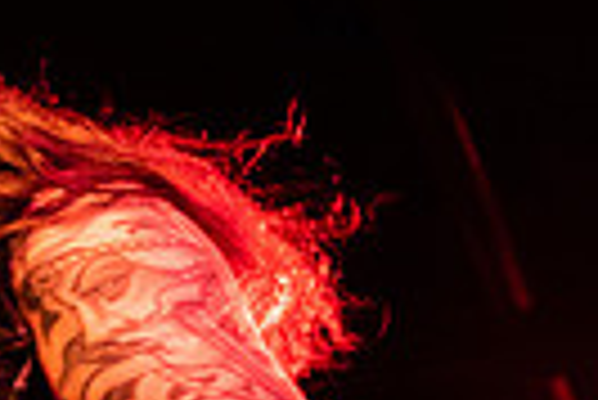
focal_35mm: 74
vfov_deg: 18.2
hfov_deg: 17.5
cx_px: -652
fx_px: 1231
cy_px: 366
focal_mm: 17
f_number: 3.2
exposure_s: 1/60
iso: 3200
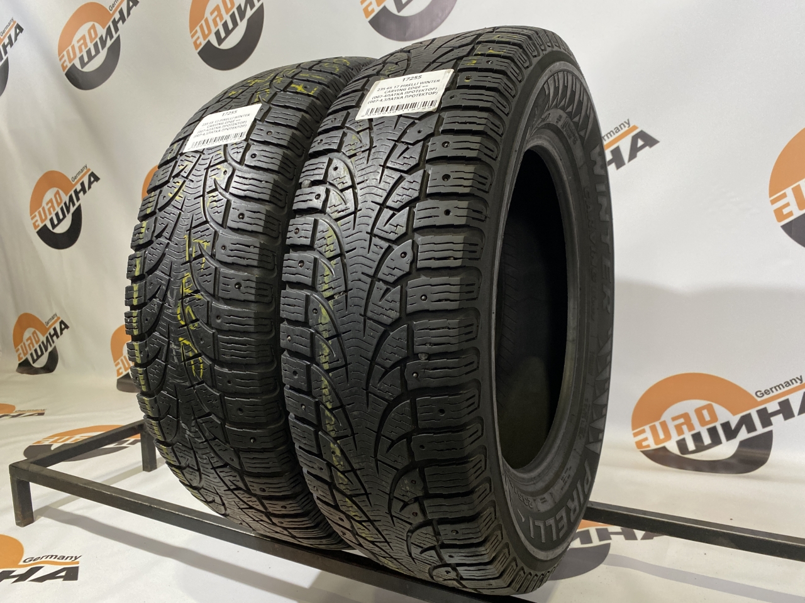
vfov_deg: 53.1
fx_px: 605
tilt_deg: -6.3
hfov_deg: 67.3
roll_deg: +1.9
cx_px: 402
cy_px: 302
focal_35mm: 26
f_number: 1.8
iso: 200
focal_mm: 4.25
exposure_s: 1/50
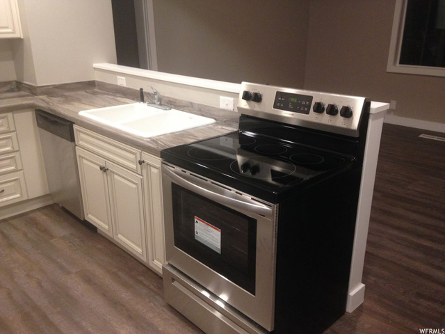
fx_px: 424
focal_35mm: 33
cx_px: 222
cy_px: 167
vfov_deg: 42.9
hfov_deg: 55.4
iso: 160
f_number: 2.4
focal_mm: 4.12
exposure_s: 1/20
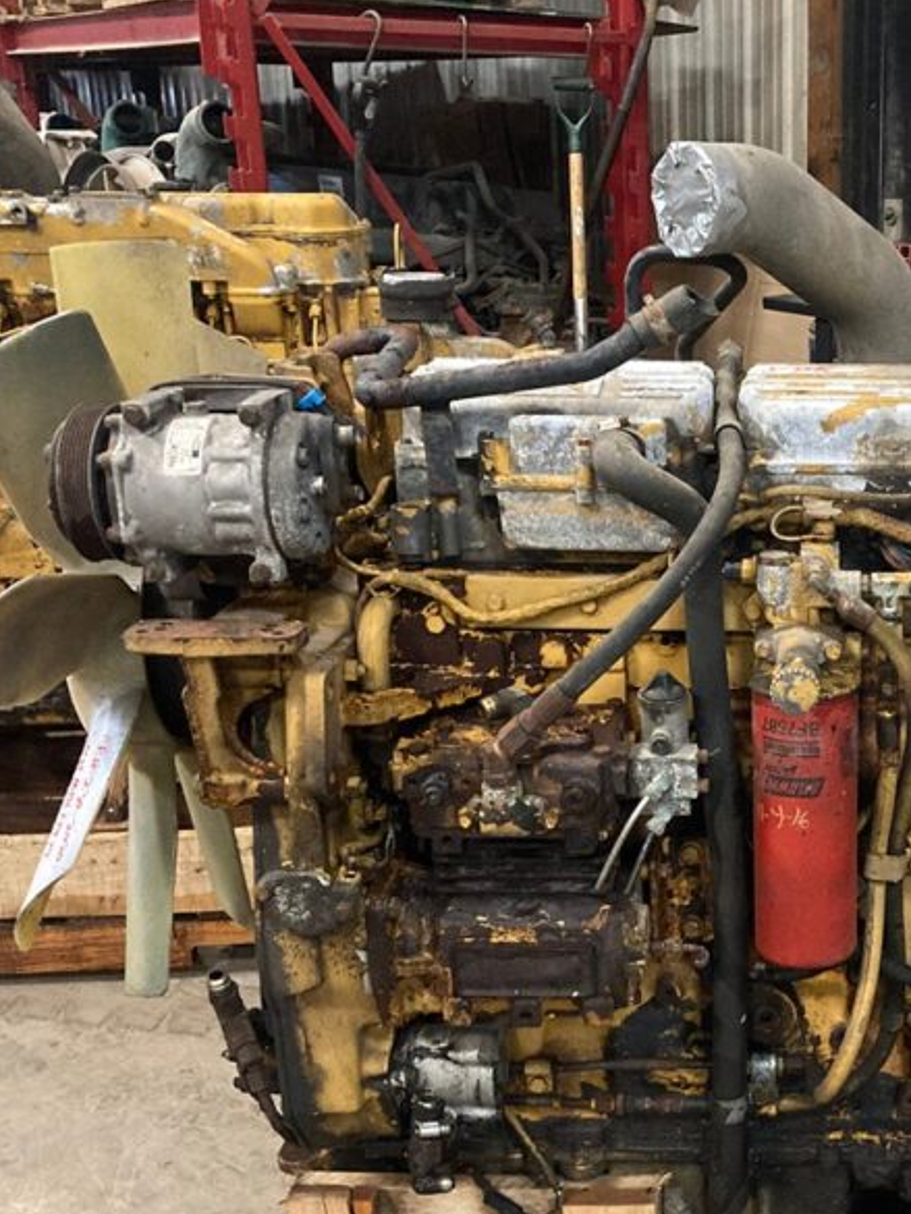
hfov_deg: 28.4
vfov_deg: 38.6
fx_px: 1719
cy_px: 780
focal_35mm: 49
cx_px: 847
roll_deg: -1.4
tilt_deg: -20.4
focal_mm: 3.99
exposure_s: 1/40
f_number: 1.8
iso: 400
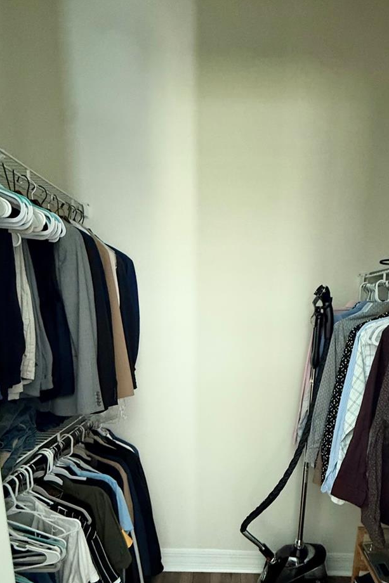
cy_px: 367
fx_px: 308
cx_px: 233
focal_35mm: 19
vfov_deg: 85.1
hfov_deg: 64.0
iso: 640
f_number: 2.2
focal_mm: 2.22
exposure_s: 1/47
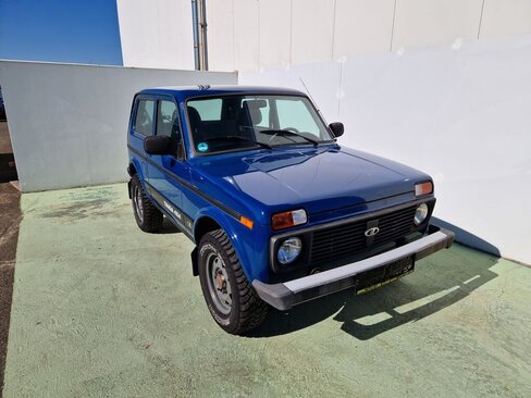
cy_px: 199
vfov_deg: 58.9
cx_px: 266
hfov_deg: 73.9
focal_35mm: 23
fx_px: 353
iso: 50
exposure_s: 1/3936
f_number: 1.8
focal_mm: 5.4
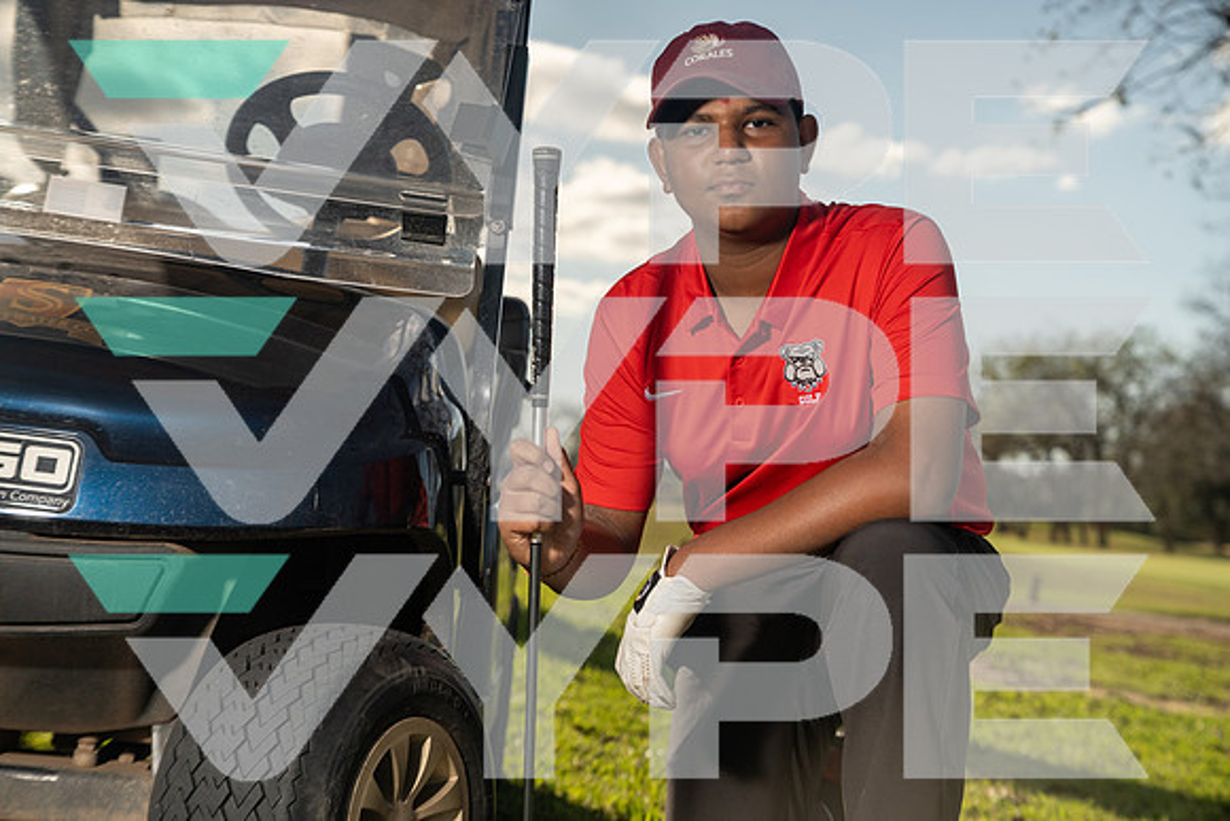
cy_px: 410
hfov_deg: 31.9
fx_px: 2153
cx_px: 615
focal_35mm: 63
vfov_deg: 21.6
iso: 500
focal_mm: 63
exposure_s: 1/200
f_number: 4.5
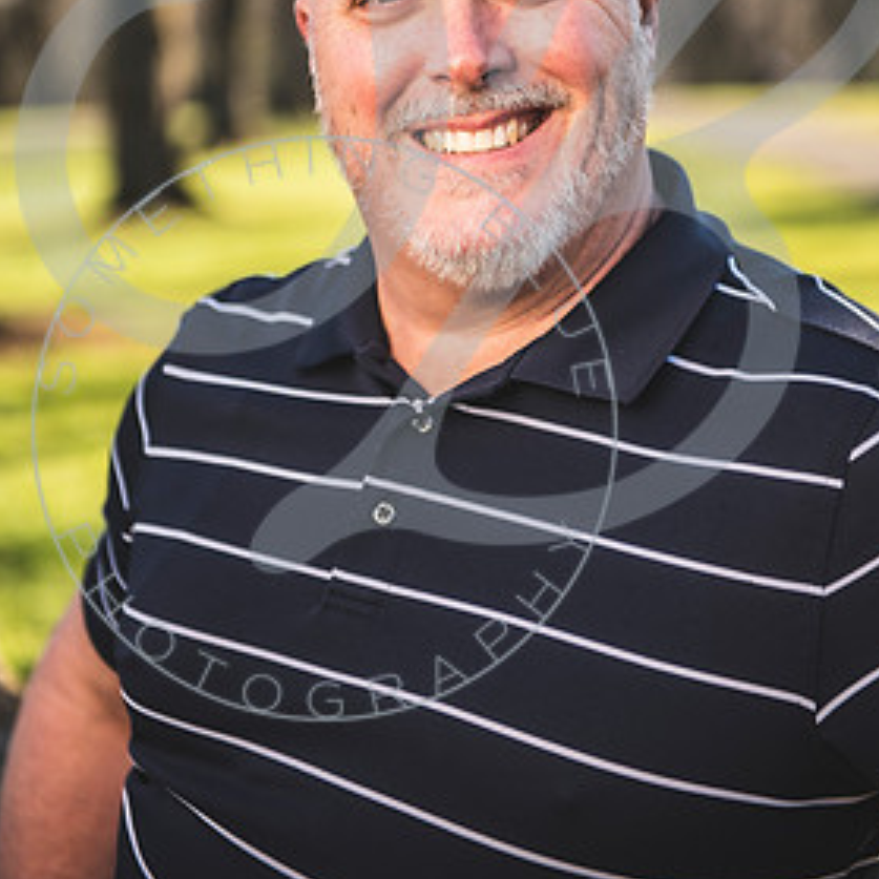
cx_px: 466
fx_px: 2758
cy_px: 189
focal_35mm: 96
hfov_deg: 18.1
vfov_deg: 18.0
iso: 100
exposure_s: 1/400
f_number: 2.8
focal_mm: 70
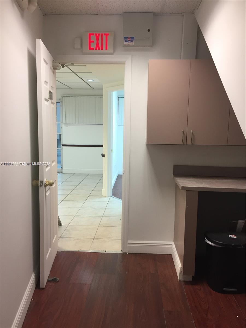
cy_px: 164
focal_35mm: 29
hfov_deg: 48.2
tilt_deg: -7.4
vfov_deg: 61.7
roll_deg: -0.4
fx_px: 275
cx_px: 123
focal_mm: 4.15
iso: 80
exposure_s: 1/30
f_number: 2.2
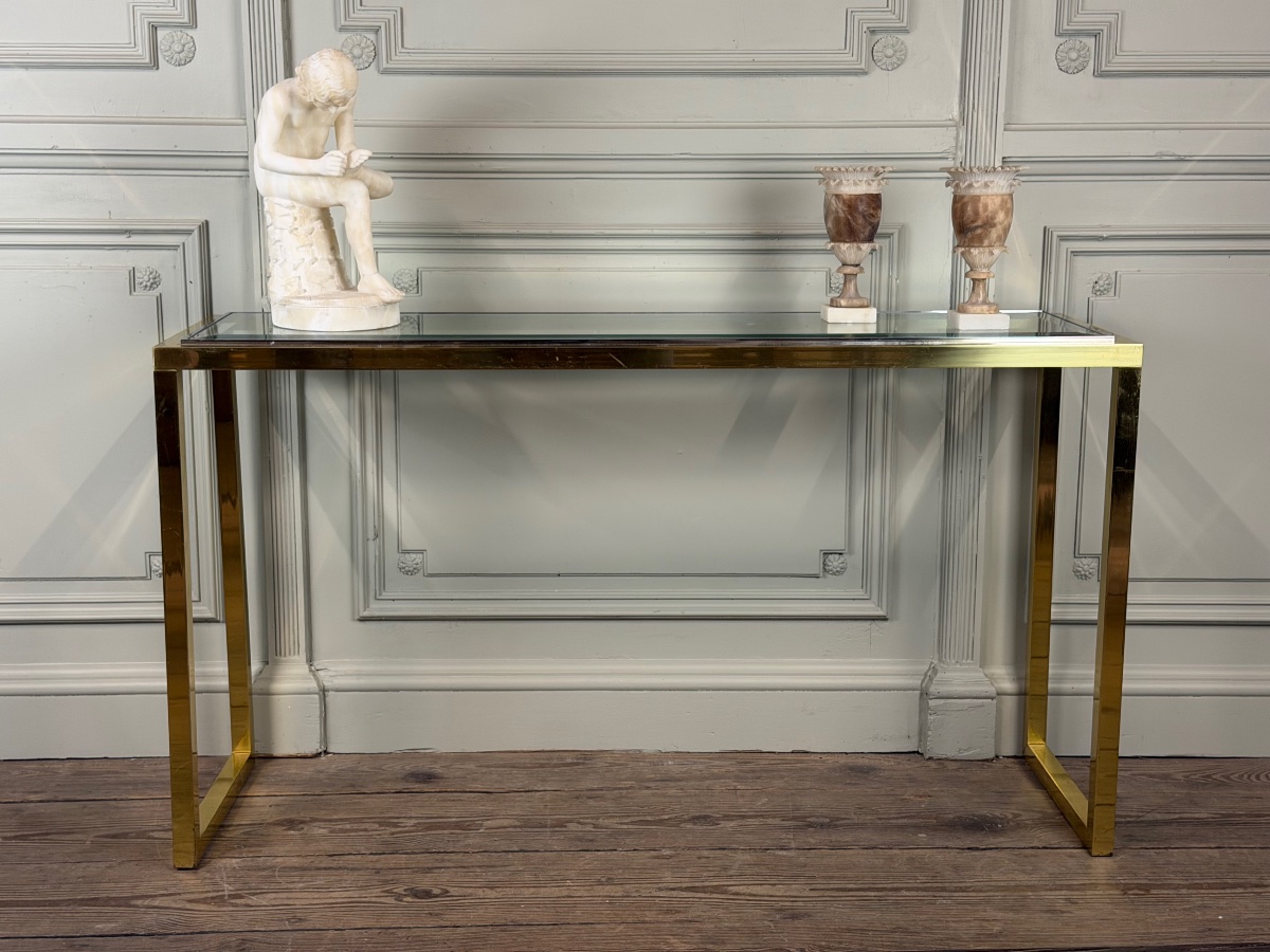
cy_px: 476
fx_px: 1761
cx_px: 635
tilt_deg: -10.5
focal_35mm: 48
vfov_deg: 30.3
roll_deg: +0.4
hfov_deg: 39.7
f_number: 1.78
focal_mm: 6.76
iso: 125
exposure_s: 1/50
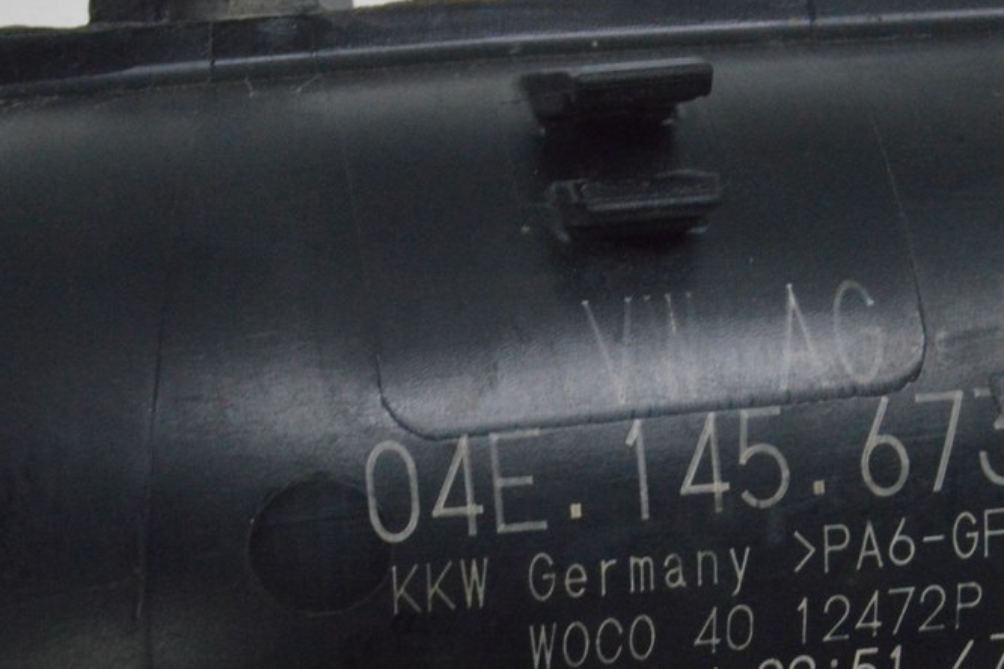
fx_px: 3535
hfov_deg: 16.1
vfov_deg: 10.8
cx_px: 662
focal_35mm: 127
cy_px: 432
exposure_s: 1/20
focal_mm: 55
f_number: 20
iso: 6400
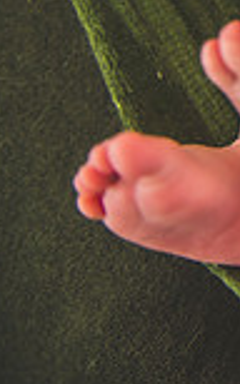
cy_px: -84
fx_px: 965
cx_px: 710
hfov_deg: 10.4
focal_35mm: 92
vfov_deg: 21.0
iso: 400
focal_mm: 24
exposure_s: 1/125
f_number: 2.8
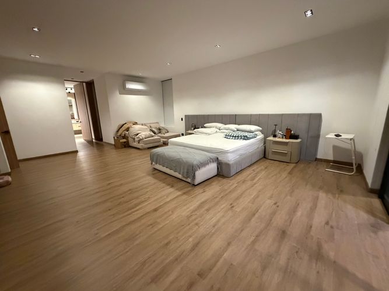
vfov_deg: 85.7
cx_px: 194
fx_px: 157
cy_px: 146
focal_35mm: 14
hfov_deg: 102.1
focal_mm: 2.22
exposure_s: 1/60
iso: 1000
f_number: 2.2
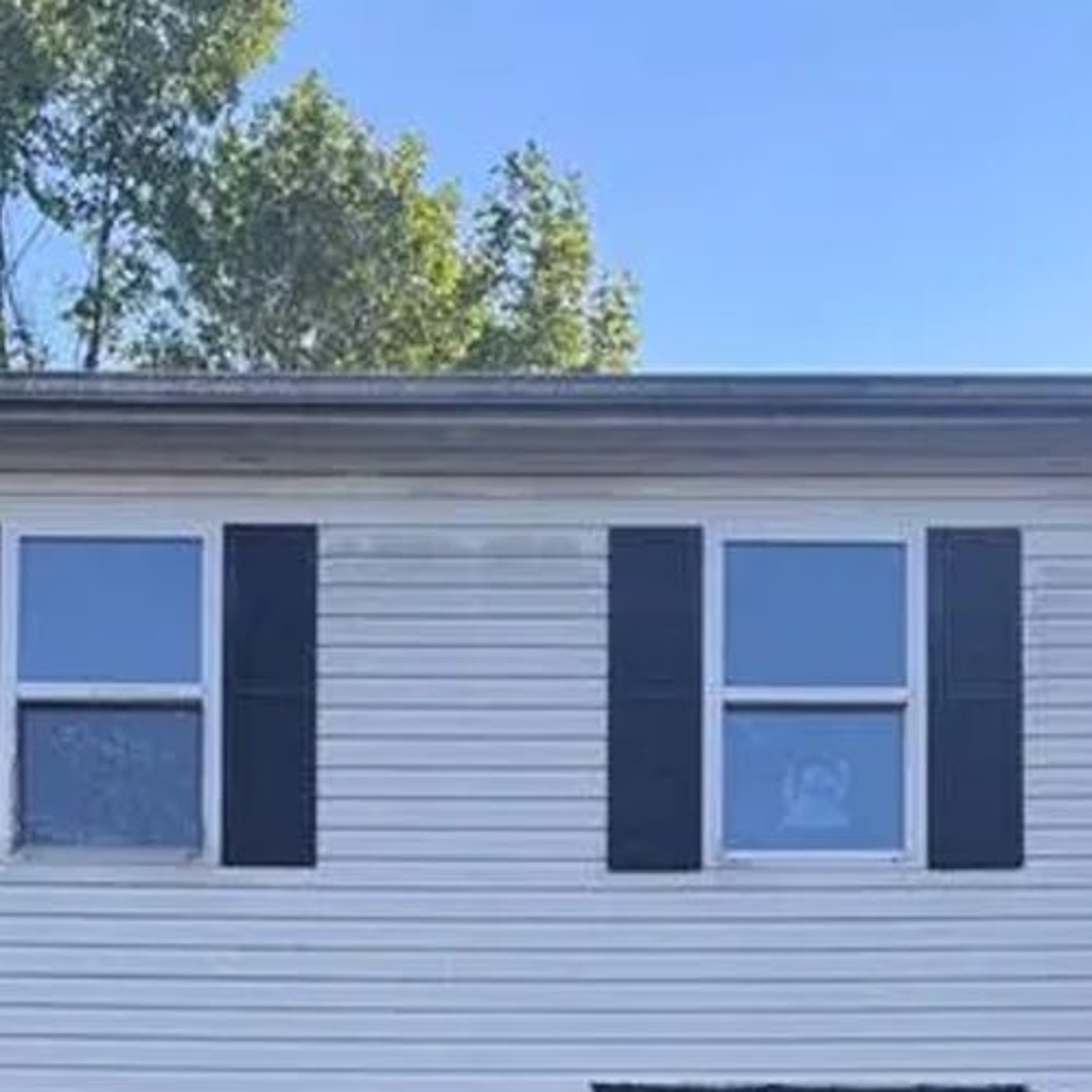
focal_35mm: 58
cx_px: 455
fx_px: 2070
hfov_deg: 29.5
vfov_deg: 25.2
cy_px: 1452
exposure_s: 1/938
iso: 80
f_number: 1.78
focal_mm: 6.76
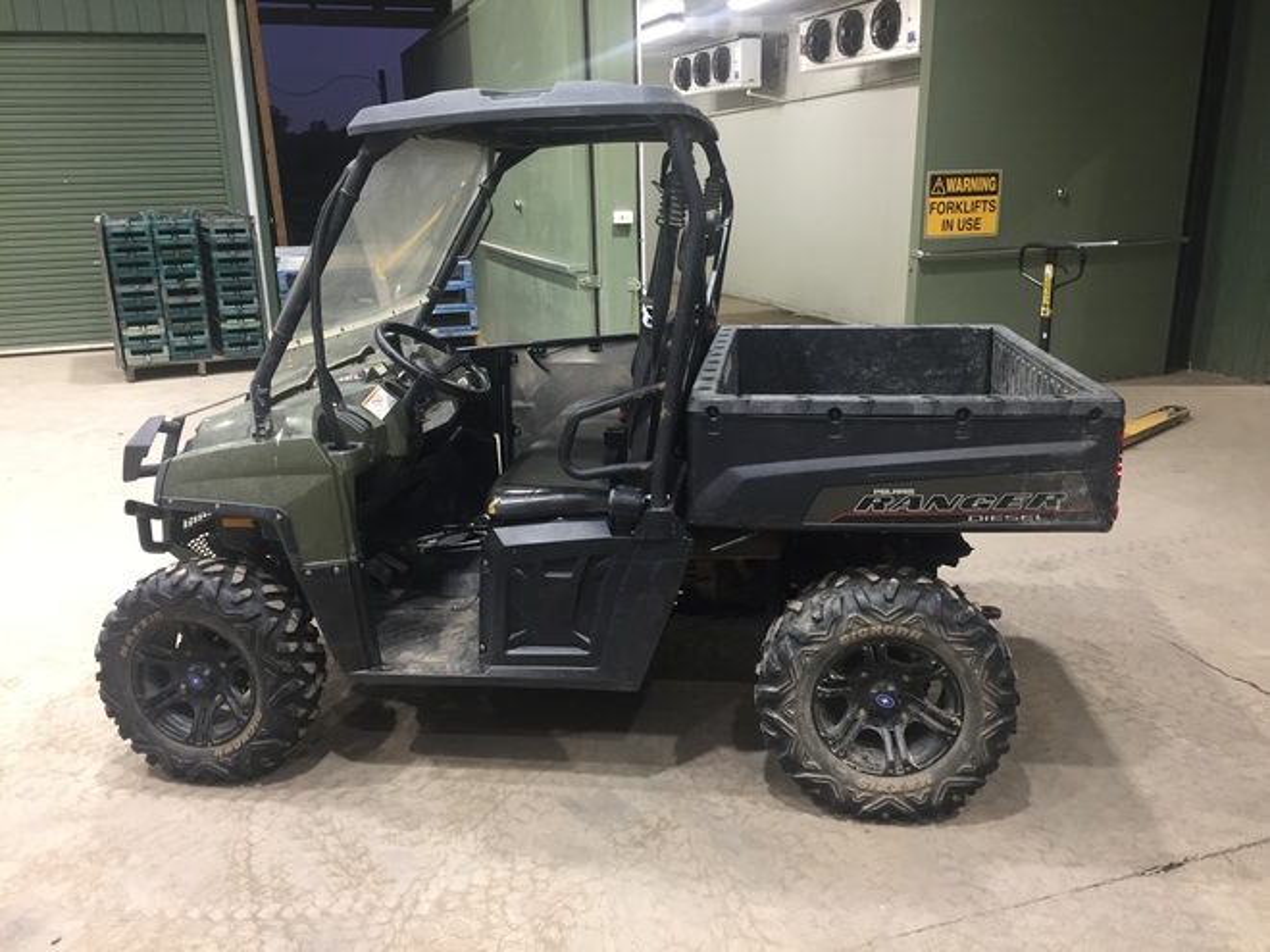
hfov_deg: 61.7
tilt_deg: -15.4
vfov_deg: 48.2
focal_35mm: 29
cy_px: 476
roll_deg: -0.6
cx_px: 635
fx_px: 1064
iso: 125
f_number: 2.2
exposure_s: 1/33
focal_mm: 4.15
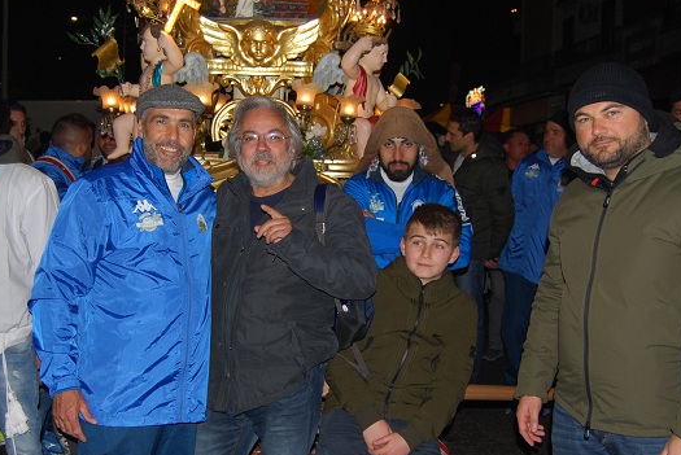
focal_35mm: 49
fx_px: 925
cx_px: 294
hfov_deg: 40.3
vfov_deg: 27.6
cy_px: 274
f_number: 3.5
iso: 200
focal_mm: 19
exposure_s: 1/60
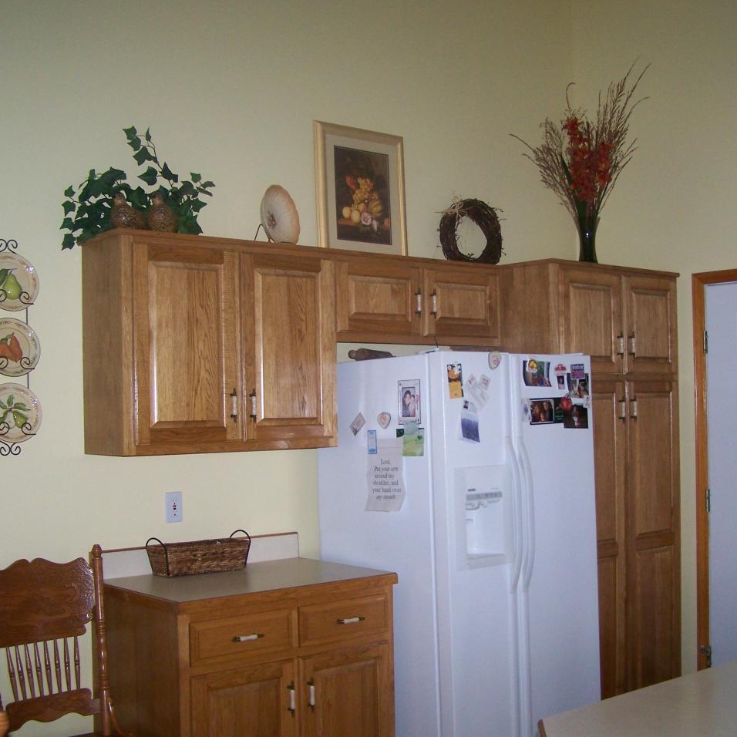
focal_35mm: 45
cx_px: 426
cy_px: 367
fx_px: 1084
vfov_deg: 37.6
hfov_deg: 37.5
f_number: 2.8
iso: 160
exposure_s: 1/60
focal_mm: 6.3
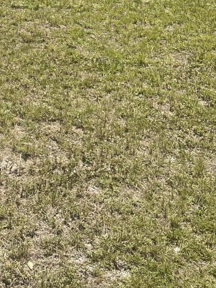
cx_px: -90
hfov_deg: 17.5
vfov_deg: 22.6
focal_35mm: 77
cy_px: -86
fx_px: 641
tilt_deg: -4.1
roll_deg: +3.2
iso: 50
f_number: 1.6
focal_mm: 5.1
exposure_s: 1/2688
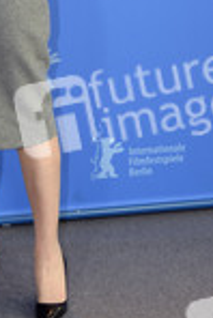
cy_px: 0
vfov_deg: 11.4
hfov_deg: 7.6
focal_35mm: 178
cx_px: -71
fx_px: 1576
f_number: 3.2
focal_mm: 44
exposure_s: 1/250
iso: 640
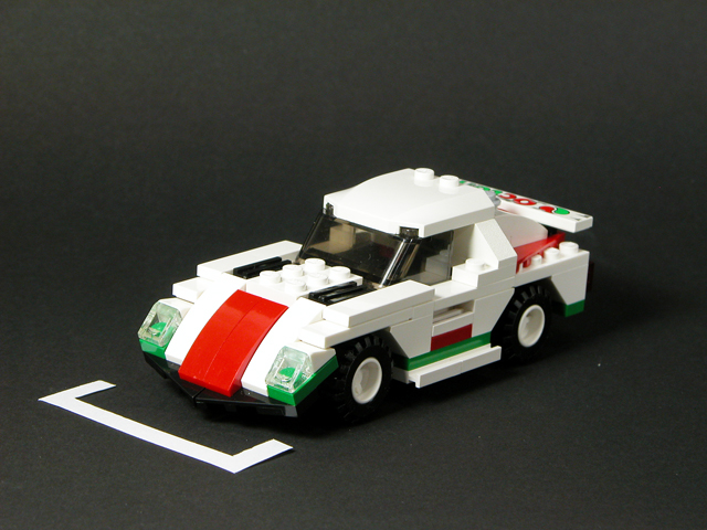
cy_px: 265
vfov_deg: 11.9
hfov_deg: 15.8
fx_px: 2553
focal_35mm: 125
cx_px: 354
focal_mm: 31.9
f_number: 6
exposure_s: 1/8
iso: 100
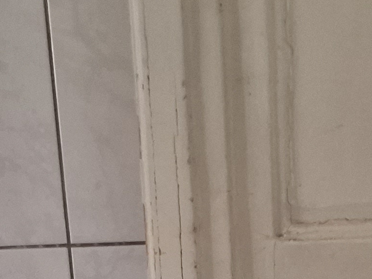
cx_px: 99
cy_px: 582
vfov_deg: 11.1
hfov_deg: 16.3
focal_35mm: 120
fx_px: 1289
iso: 320
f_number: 1.8
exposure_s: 1/120
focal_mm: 6.4
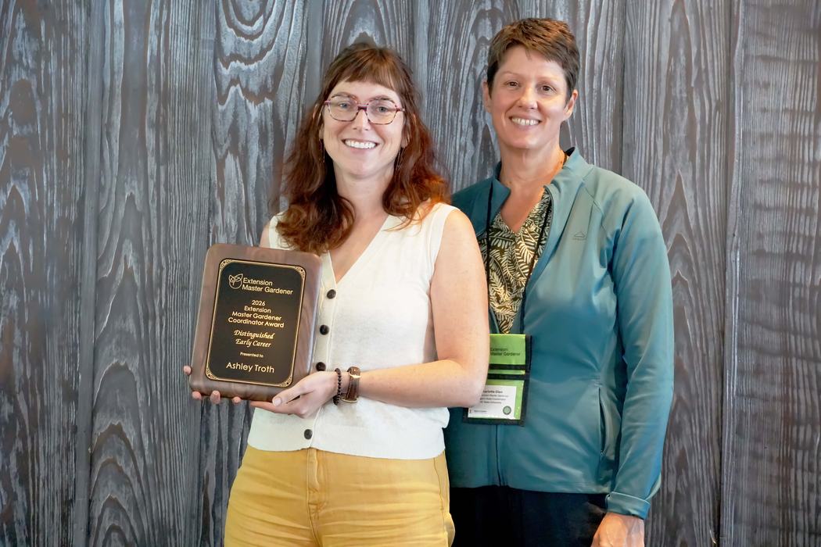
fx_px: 2155
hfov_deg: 21.6
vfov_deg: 14.5
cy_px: 274
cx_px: 410
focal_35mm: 94
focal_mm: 63
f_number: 5.6
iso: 6400
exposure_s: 1/160
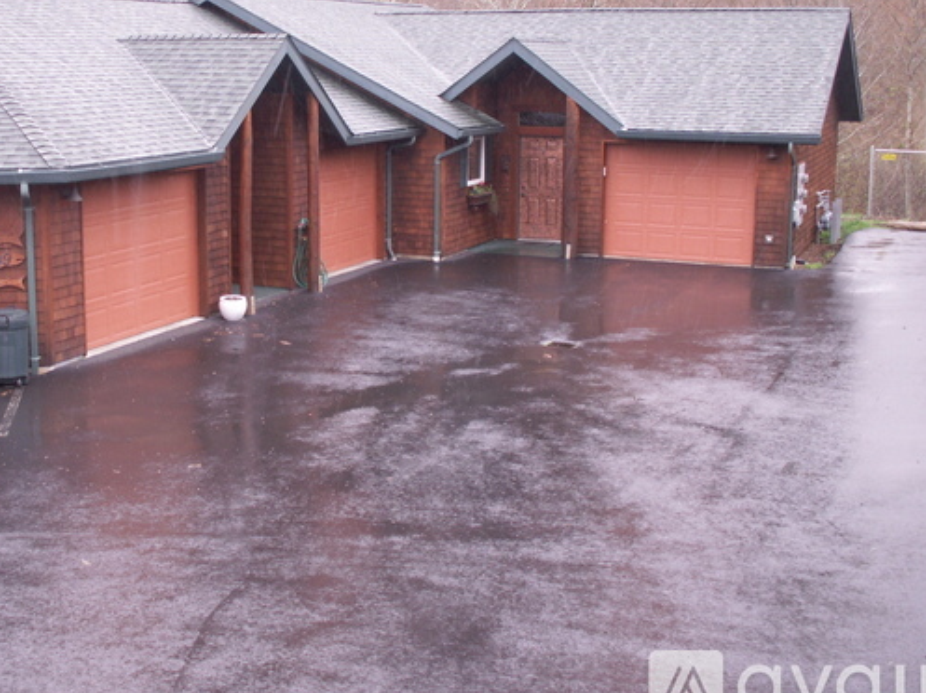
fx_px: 1256
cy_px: 259
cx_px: 329
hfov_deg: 40.1
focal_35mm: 47
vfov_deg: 30.7
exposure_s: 1/125
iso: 50
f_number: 2.8
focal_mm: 5.86
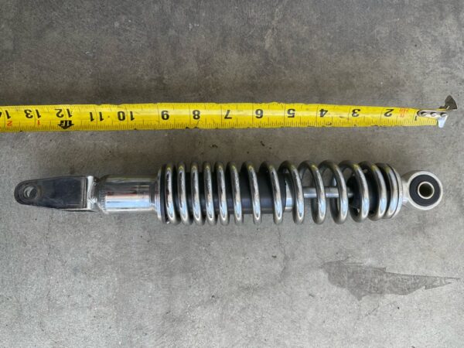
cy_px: 174
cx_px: 232
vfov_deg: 53.1
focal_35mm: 26
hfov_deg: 67.3
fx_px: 349
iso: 32
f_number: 1.6
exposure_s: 1/440
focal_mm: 5.1
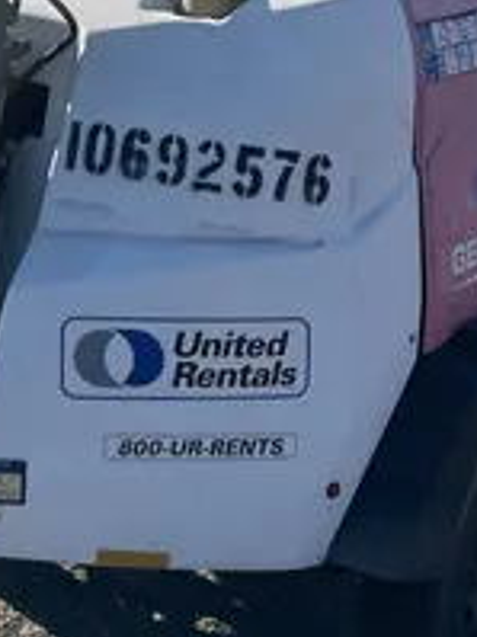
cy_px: 18
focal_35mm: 96
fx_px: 1766
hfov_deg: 14.9
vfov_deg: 19.9
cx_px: -86
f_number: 1.6
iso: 50
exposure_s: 1/5291
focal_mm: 4.2
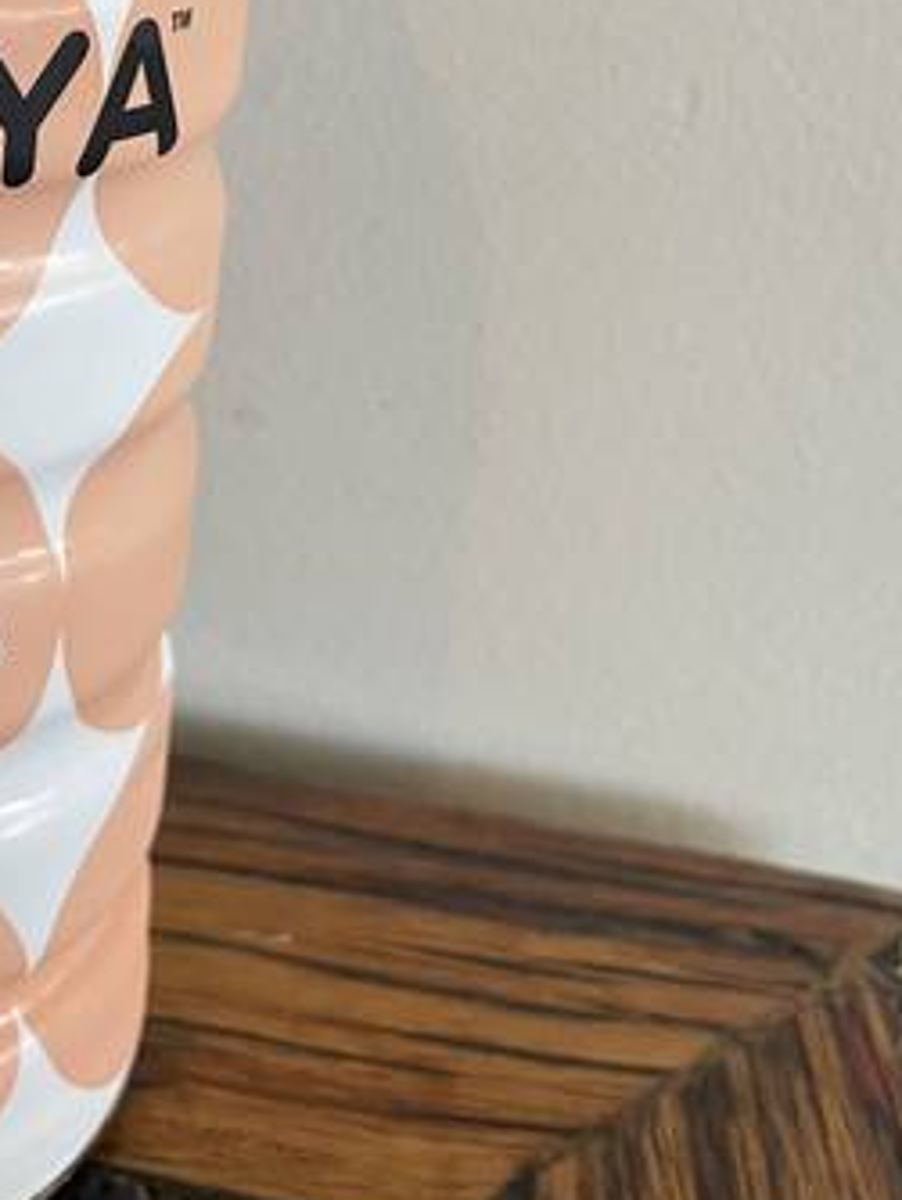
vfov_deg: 31.5
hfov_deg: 24.2
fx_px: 1978
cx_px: -57
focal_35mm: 57
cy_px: 31
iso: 125
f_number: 1.6
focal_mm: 4.2
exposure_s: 1/95
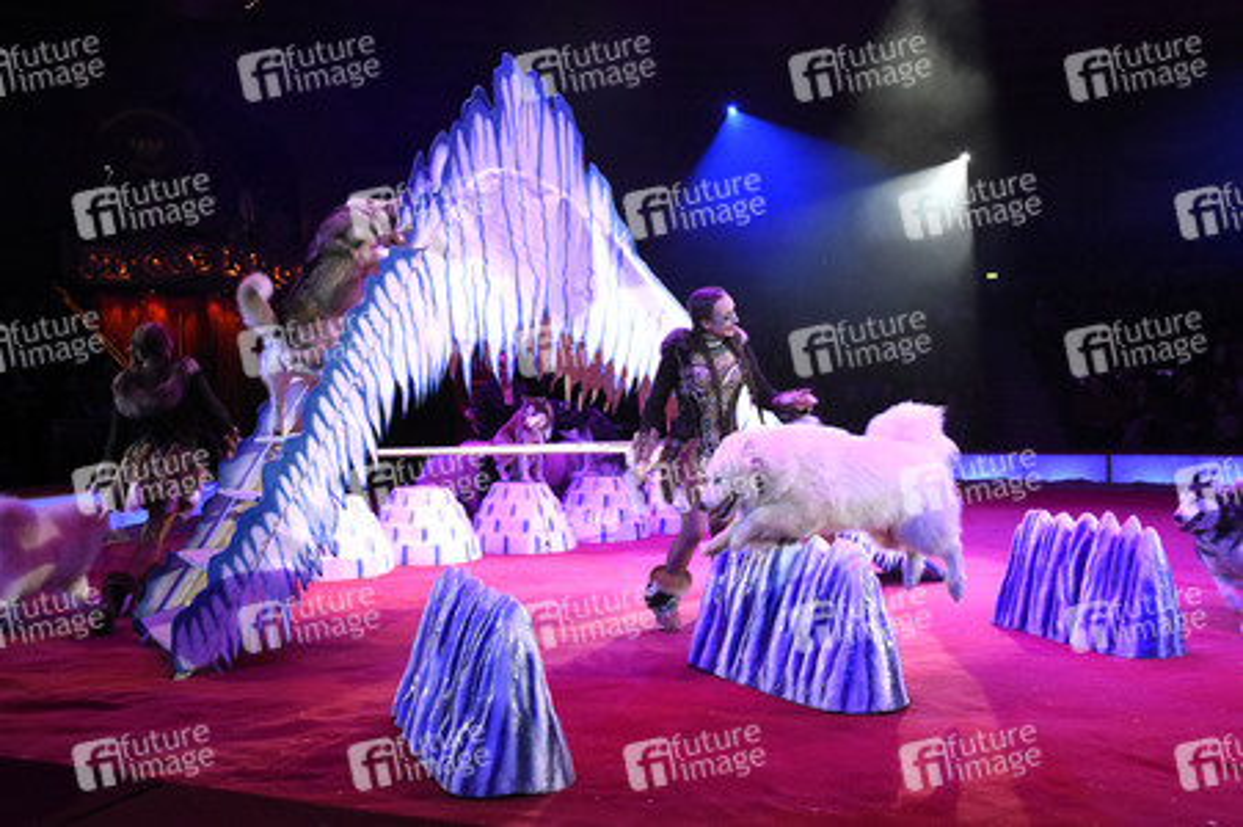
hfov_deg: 57.3
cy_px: 414
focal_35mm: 33
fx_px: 1139
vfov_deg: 39.9
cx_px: 622
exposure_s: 1/160
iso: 2500
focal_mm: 22
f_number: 6.3
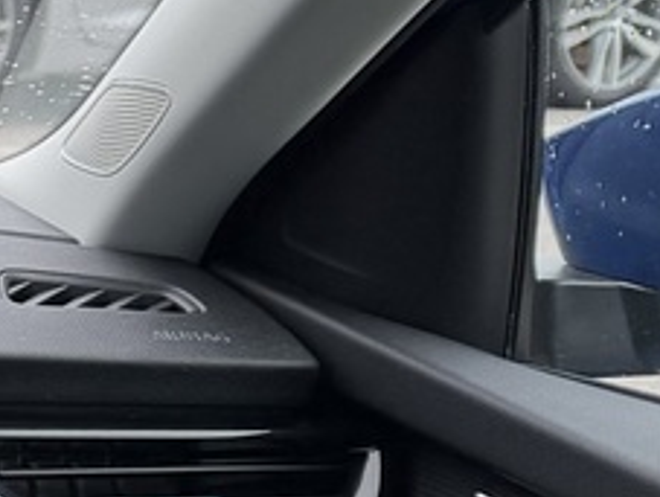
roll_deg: +1.6
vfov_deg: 9.6
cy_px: 602
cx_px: -1355
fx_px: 2903
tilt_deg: -16.9
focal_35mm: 152
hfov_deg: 9.7
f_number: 1.78
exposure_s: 1/342
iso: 100
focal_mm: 6.76
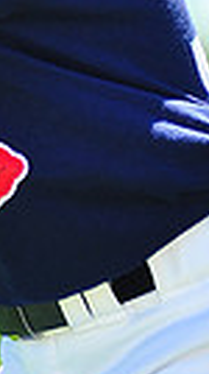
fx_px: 8080
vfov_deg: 2.6
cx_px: -187
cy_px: -271
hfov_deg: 1.5
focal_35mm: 817
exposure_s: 1/400
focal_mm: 180
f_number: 5
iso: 200
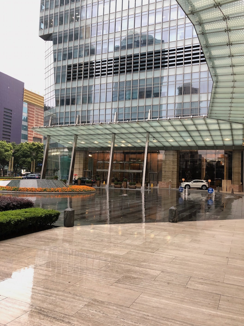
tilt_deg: +3.9
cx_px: 122
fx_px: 263
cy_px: 163
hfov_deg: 49.7
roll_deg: -2.1
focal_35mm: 28
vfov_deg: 63.4
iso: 32
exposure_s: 1/24
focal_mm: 4
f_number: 1.8
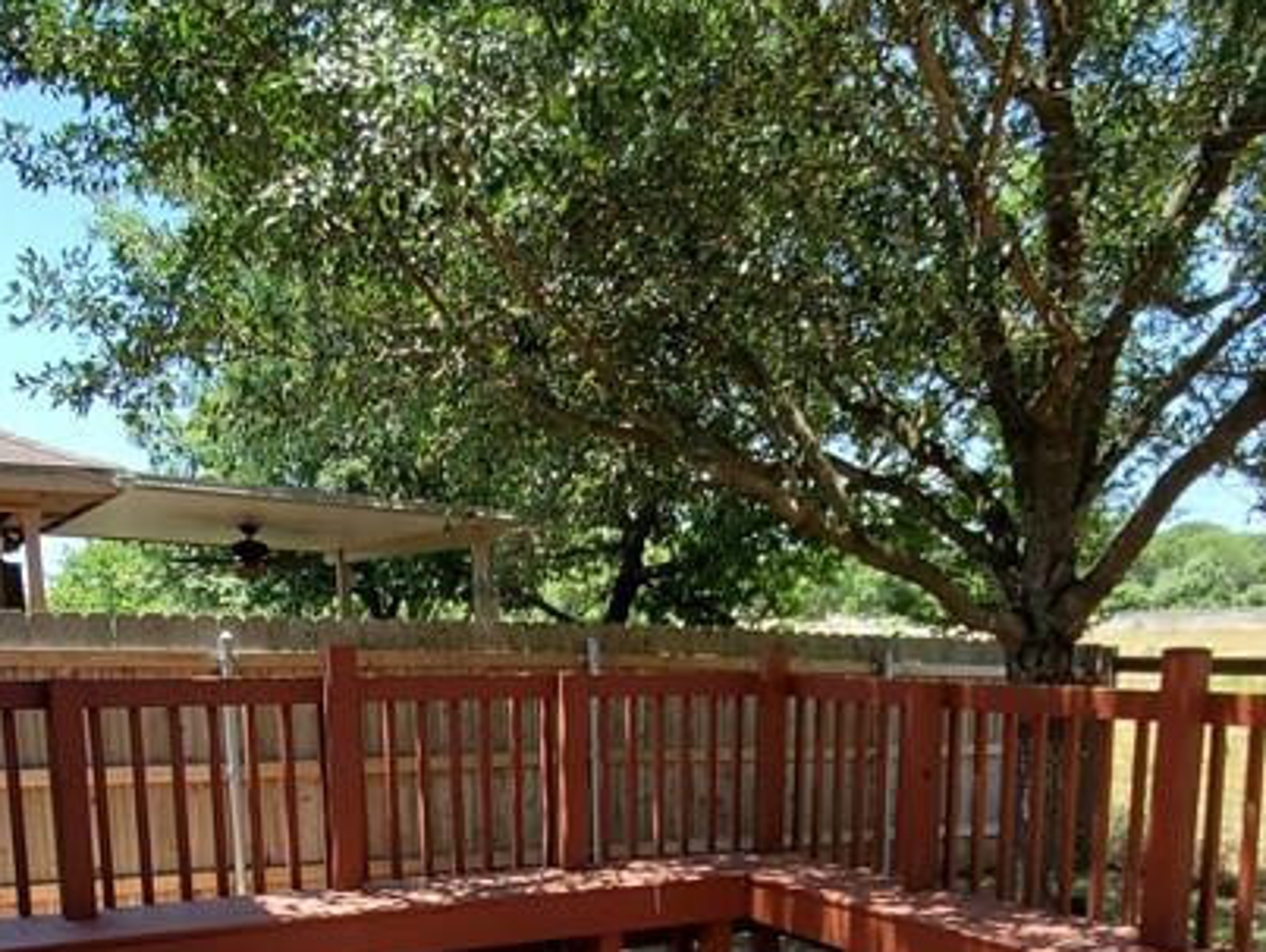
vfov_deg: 40.1
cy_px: 839
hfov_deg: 55.2
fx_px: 1208
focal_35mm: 33
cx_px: 569
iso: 50
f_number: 2.2
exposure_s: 1/354
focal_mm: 1.8
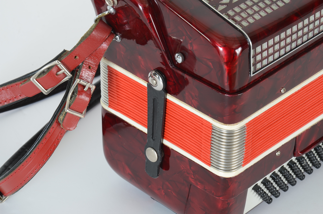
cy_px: 107
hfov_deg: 16.1
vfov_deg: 10.7
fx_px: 1142
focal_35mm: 128
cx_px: 162
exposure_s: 1/125
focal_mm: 85
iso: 125
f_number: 11
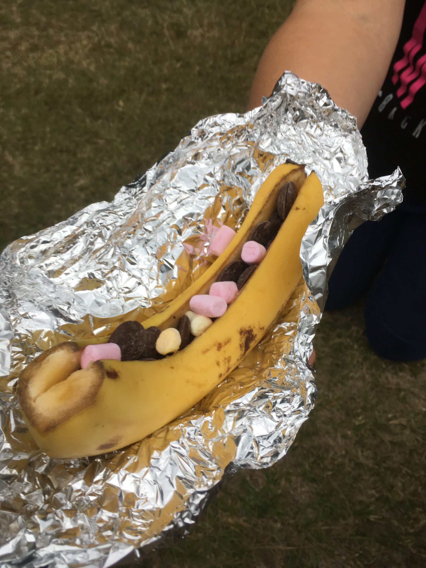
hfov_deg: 48.2
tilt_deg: -47.9
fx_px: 476
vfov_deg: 61.7
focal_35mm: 29
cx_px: 213
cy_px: 284
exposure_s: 1/100
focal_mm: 4.15
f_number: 2.2
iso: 40
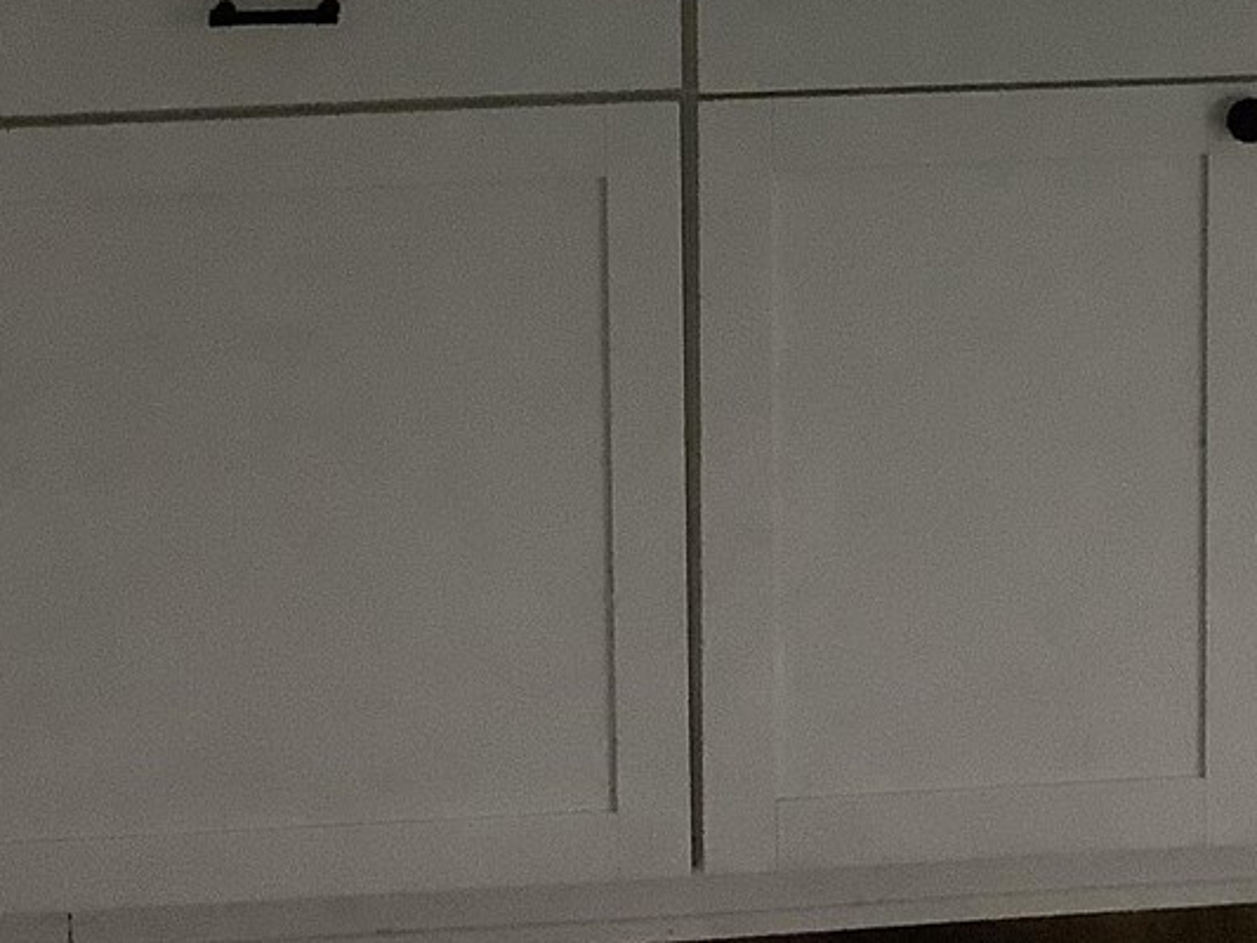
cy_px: -467
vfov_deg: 14.8
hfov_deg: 20.8
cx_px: 1035
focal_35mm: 93
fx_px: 3378
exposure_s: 1/60
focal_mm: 3.3
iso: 200
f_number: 2.4
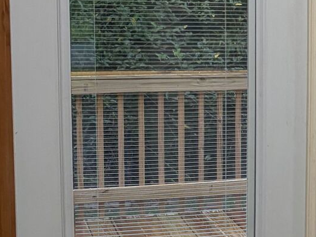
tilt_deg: -6.2
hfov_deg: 16.0
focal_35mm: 114
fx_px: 1041
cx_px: 450
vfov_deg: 13.0
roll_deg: -1.3
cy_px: 118
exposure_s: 1/120
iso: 125
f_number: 1.6
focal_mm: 5.96
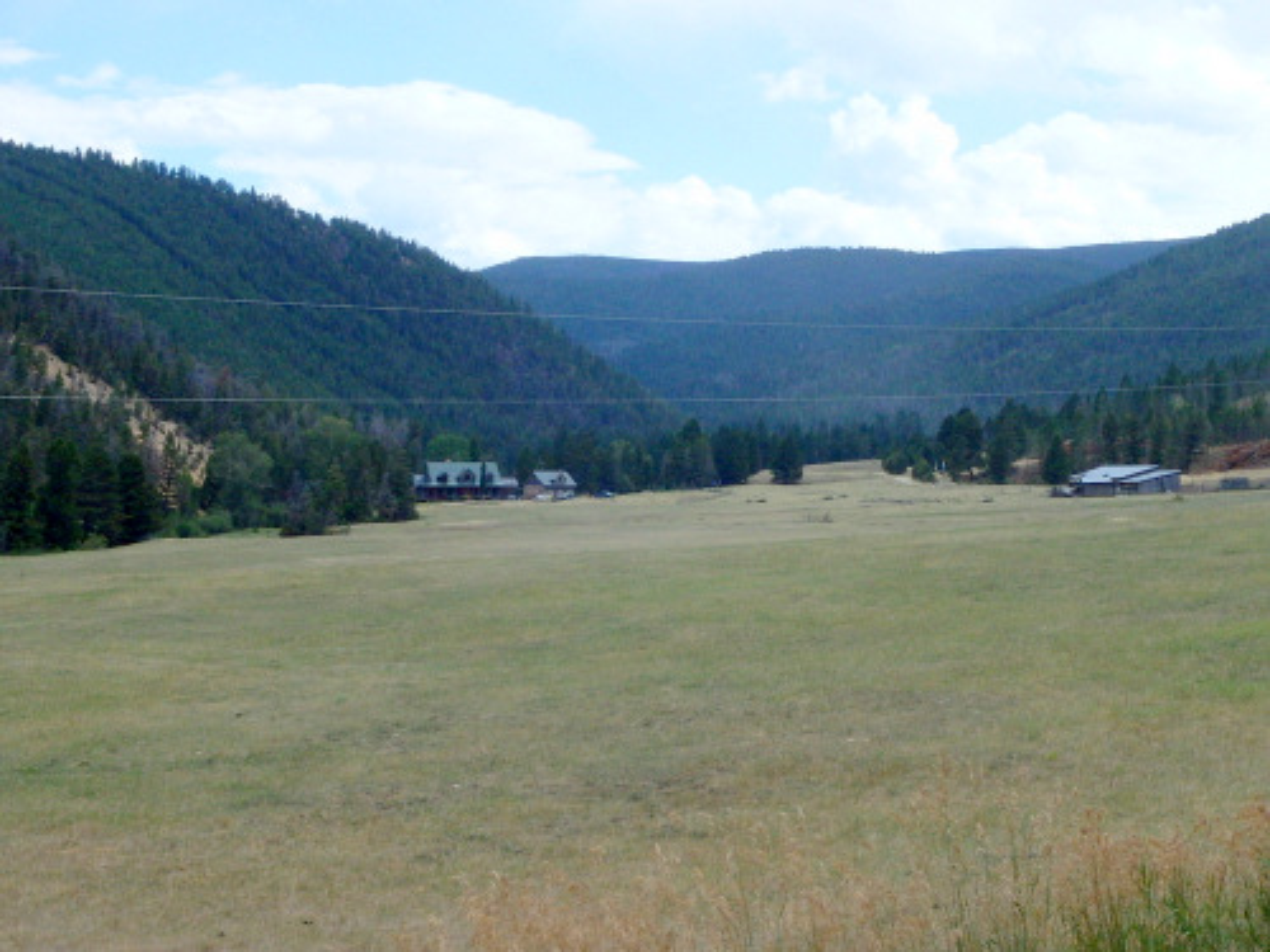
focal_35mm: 73
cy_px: 476
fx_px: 2678
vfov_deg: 20.2
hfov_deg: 26.7
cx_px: 635
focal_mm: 13.1
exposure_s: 1/1000
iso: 400
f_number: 5.7
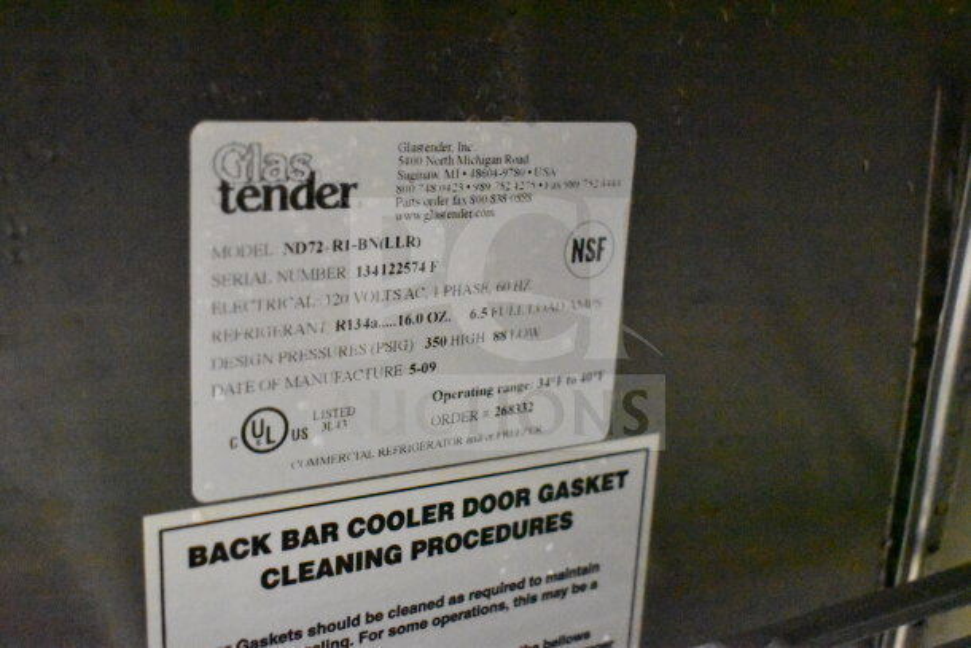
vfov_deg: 30.9
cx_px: 486
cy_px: 324
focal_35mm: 44
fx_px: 1173
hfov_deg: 45.0
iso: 25600
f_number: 4.2
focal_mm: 29
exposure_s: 1/40
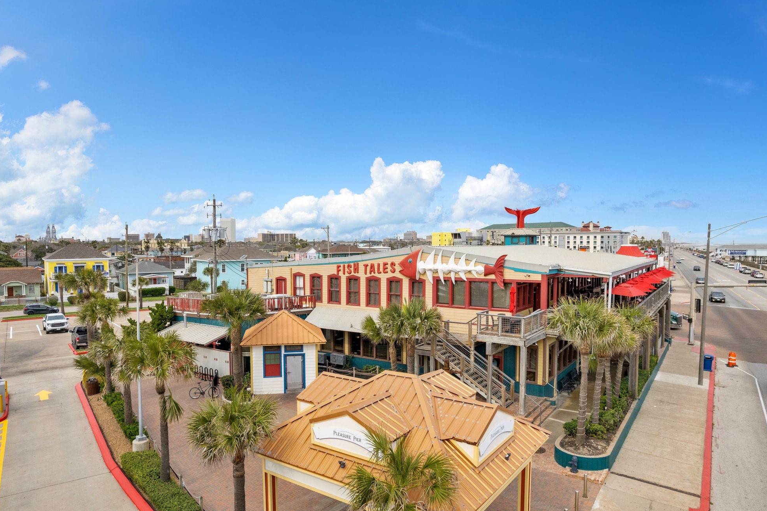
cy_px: 266
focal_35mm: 23
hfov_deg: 76.1
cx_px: 374
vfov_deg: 55.1
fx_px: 490
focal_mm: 8.38
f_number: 2.8
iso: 100
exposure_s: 1/320
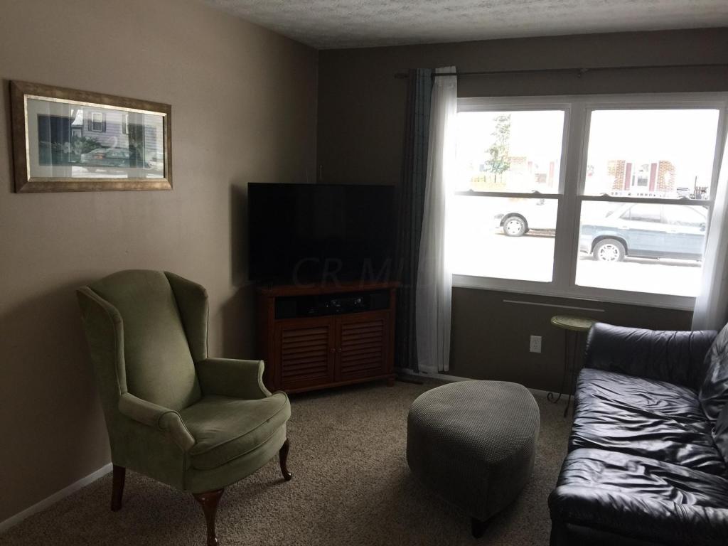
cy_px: 273
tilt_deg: -9.4
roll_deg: -1.6
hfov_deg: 61.7
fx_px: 610
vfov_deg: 48.2
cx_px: 364
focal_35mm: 29
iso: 40
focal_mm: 4.15
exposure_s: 1/30
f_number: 2.2
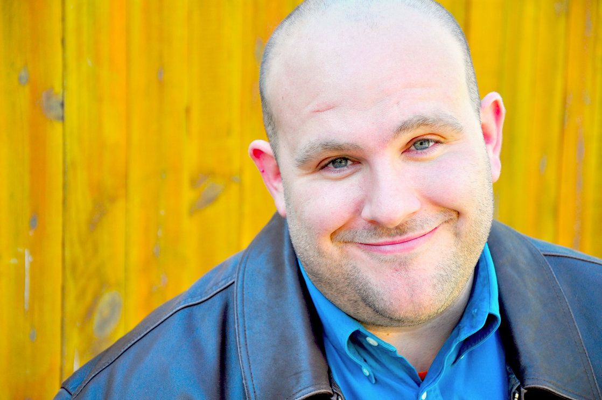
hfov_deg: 16.1
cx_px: 301
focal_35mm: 128
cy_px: 200
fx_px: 2130
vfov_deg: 10.7
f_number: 5.6
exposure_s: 1/125
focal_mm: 85
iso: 200
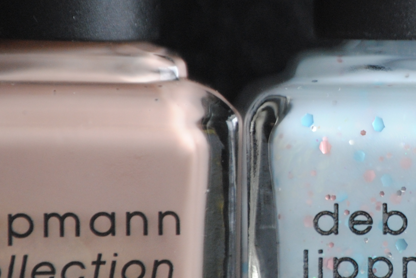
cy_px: 143
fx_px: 8358
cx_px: 418
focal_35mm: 722
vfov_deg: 1.9
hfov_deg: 2.8
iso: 400
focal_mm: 175
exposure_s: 1/40
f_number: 5.3
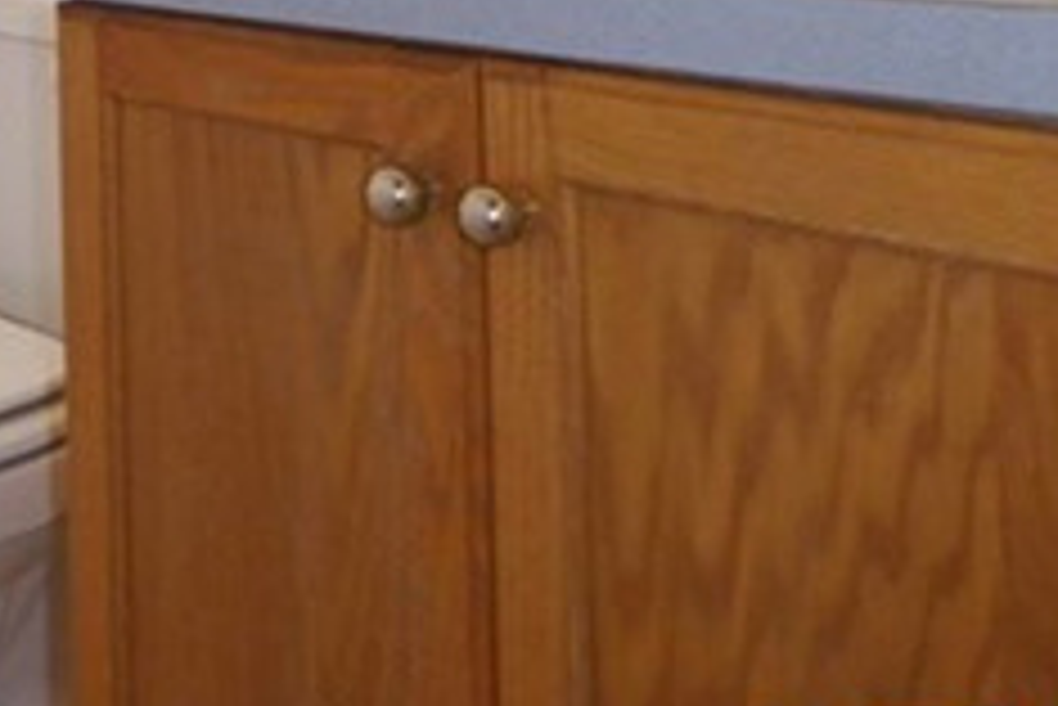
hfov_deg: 26.8
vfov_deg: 18.4
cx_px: -153
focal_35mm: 68
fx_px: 2000
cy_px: -256
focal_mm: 4.3
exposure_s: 1/60
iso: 200
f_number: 3.3
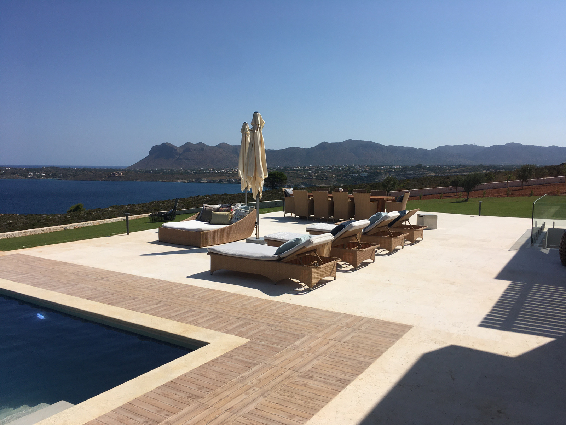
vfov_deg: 48.2
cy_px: 212
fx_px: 474
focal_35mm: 29
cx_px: 283
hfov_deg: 61.7
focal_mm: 4.15
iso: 25
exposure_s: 1/3846
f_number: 2.2
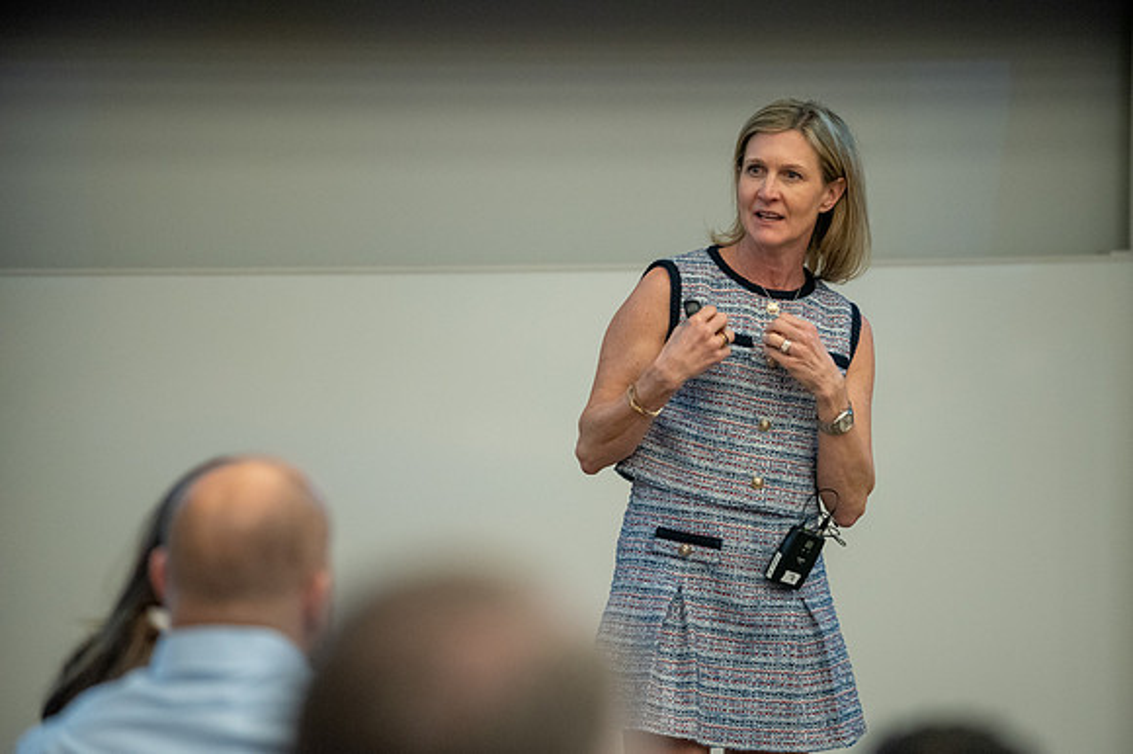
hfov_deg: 9.4
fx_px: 6892
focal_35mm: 219
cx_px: 620
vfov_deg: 6.3
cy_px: 394
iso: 2000
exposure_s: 1/160
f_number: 2.8
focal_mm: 200
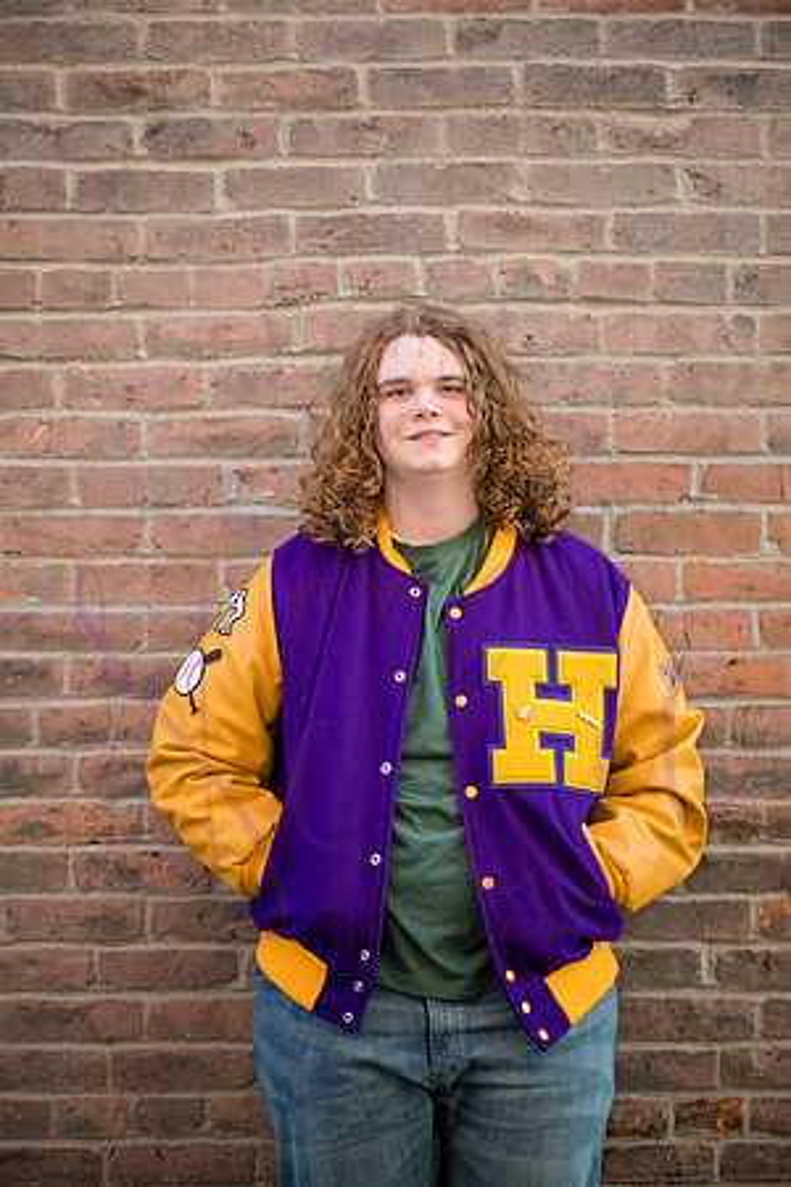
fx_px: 2636
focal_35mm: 80
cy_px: 594
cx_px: 396
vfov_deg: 25.4
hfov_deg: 17.1
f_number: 4
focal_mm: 80
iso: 640
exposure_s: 1/400
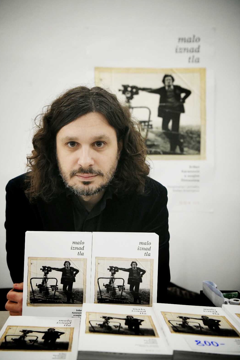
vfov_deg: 47.4
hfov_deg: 32.6
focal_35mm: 41
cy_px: 178
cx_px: 120
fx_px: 410
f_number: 4
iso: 4000
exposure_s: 1/200
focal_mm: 40
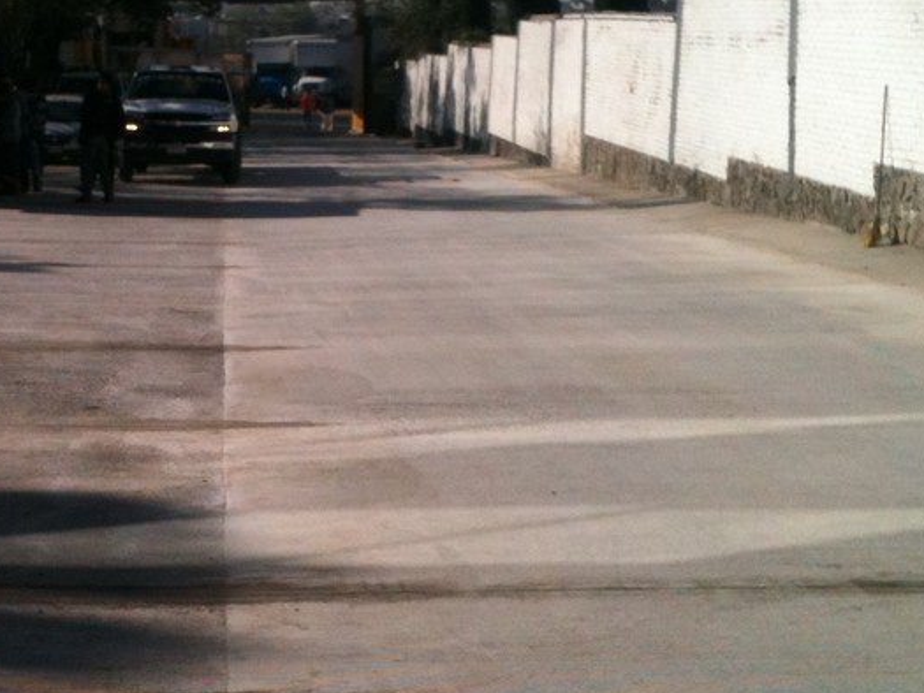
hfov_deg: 24.1
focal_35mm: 80
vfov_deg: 18.4
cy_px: 422
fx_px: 2136
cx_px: 216
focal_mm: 3.85
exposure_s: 1/2839
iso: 64
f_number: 2.8
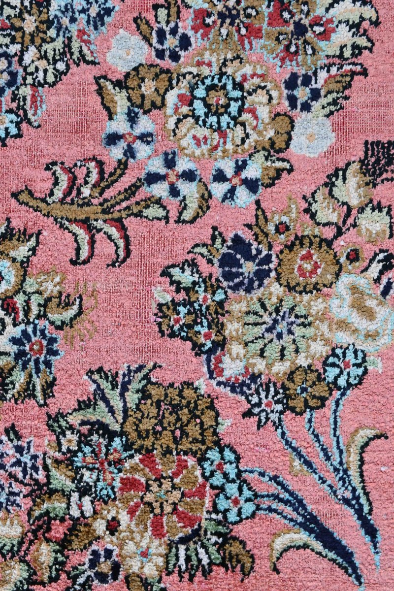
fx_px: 1231
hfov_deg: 18.2
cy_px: 296
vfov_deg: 27.0
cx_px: 197
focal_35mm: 75
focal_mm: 50
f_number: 6.3
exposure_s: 1/80
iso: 500
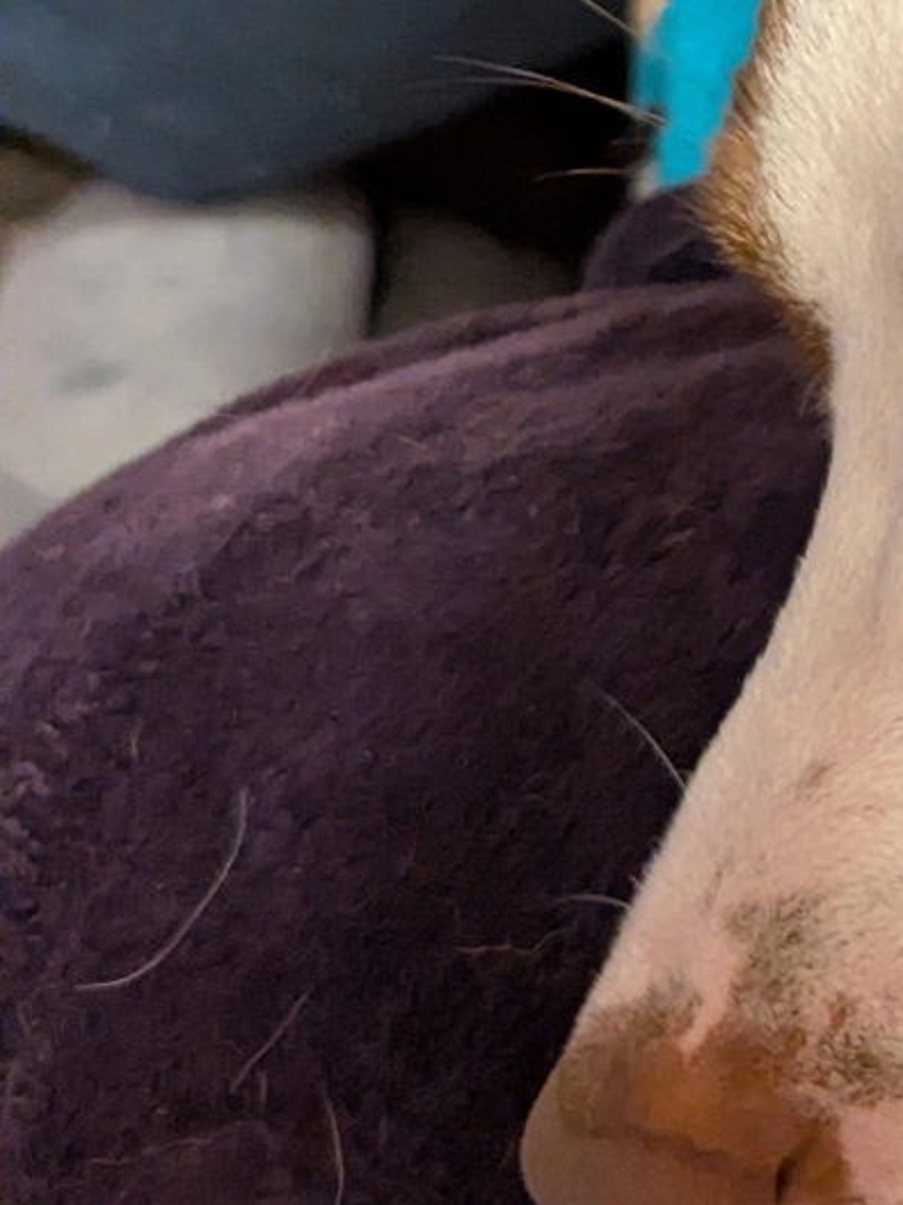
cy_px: -351
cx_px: 1824
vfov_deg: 18.8
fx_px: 3375
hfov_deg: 13.1
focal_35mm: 97
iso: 1532
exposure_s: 1/30
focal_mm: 6.81
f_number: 1.85
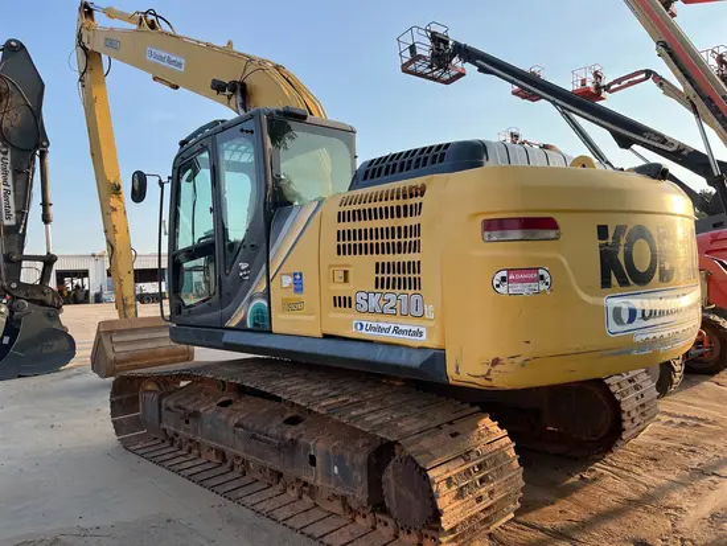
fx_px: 546
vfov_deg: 53.1
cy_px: 273
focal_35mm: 26
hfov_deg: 67.3
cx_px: 364
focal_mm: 5.1
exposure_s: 1/1000
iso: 50
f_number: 1.6
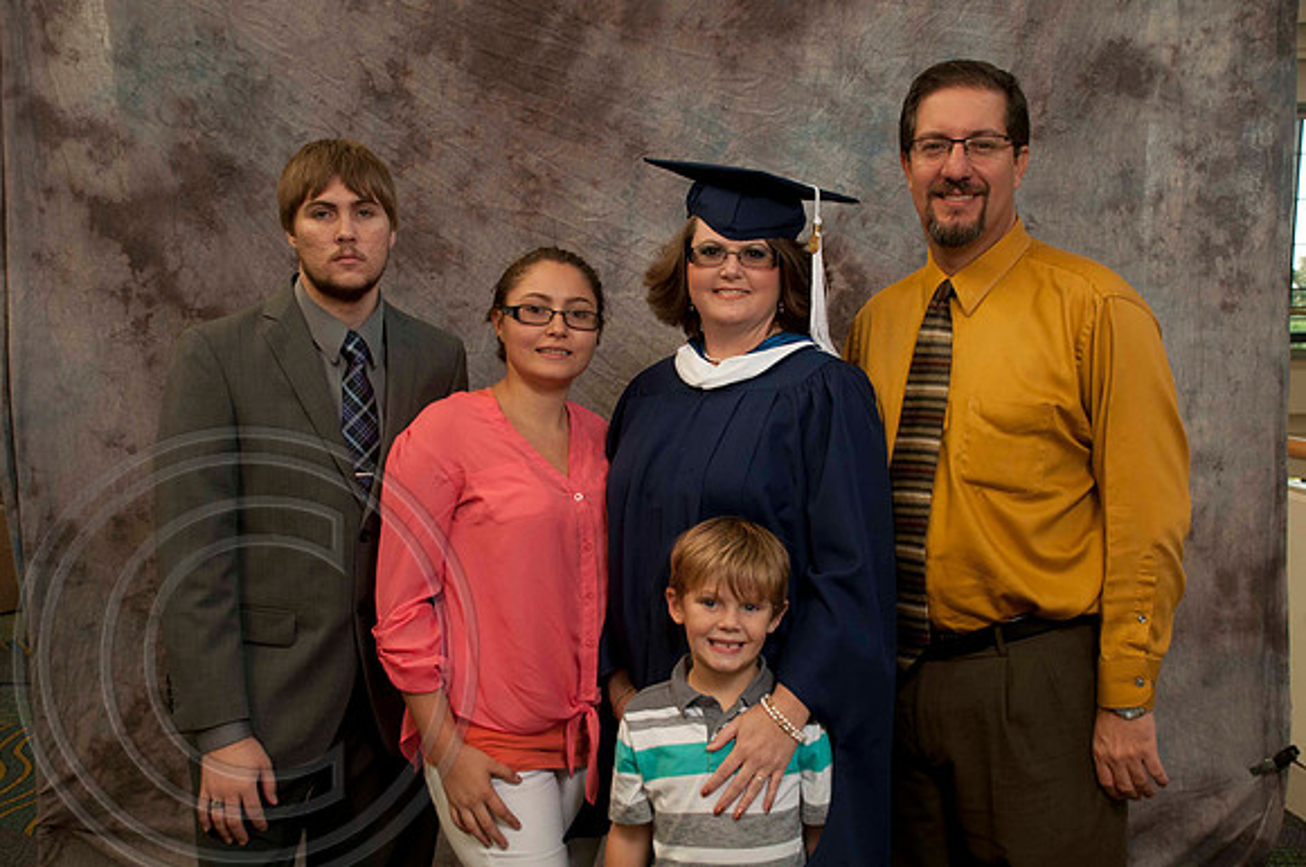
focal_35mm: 48
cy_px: 434
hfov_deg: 41.2
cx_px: 653
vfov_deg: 28.0
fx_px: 1739
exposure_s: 1/125
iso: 200
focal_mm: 32
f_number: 5.6
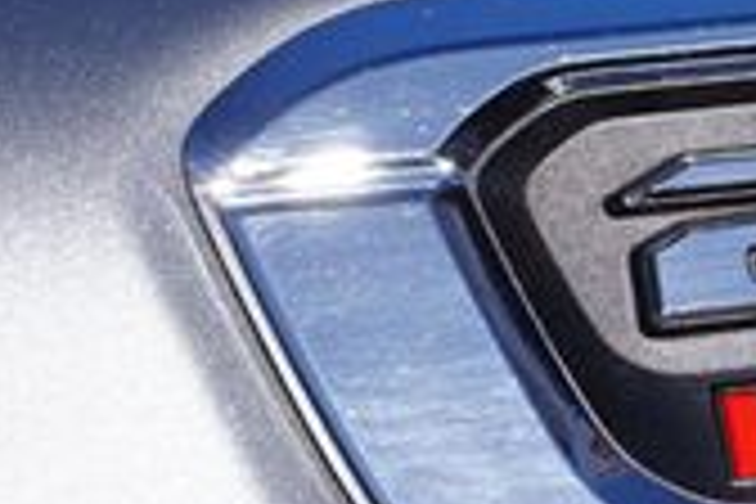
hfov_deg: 11.1
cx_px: 1202
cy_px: 140
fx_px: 3715
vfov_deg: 7.8
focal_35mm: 177
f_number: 14
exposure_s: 1/125
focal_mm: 31
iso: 100
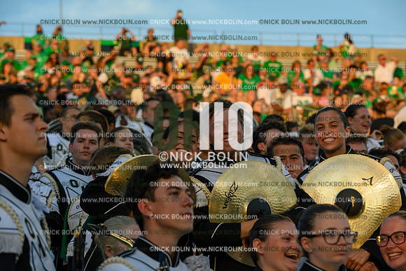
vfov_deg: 8.6
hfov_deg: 12.8
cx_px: 203
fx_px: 1805
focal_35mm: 160
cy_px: 136
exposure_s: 1/125
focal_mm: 160
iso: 160
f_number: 8
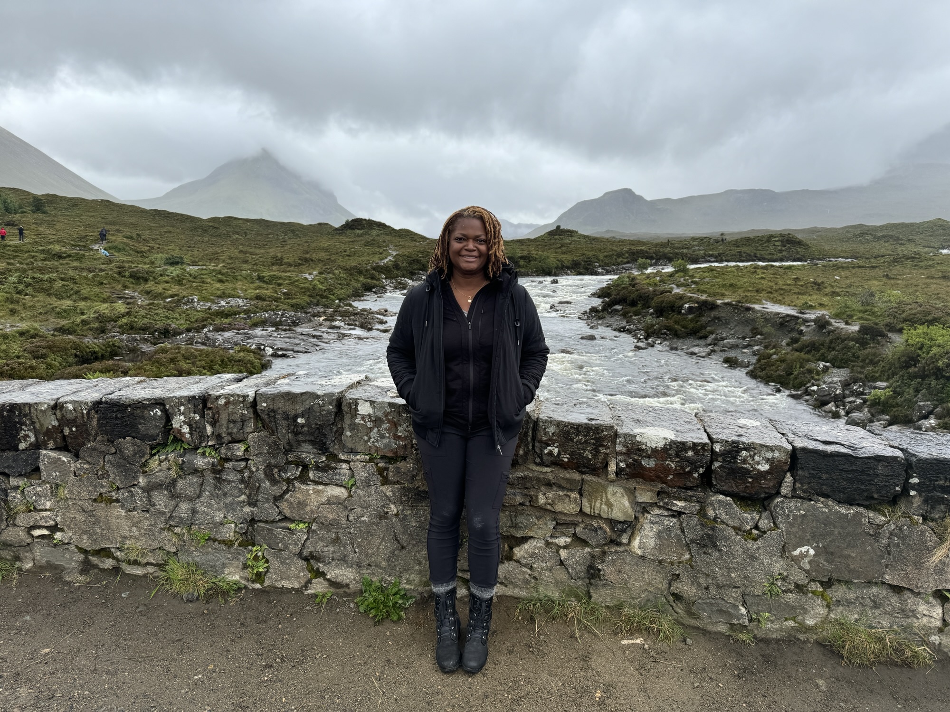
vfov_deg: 56.8
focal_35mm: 24
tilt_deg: -9.7
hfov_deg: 71.6
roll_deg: -0.4
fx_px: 659
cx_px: 475
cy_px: 356
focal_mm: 6.76
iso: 80
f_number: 1.78
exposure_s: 1/1818
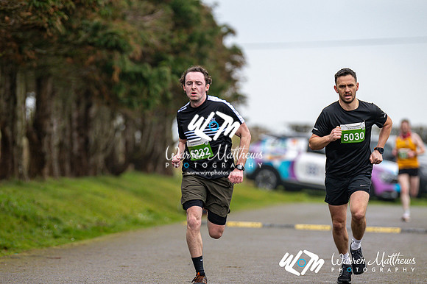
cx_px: 214
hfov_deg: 5.7
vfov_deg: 3.8
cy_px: 142
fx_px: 4267
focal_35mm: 360
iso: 360
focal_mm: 240
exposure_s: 1/1600
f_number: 2.8
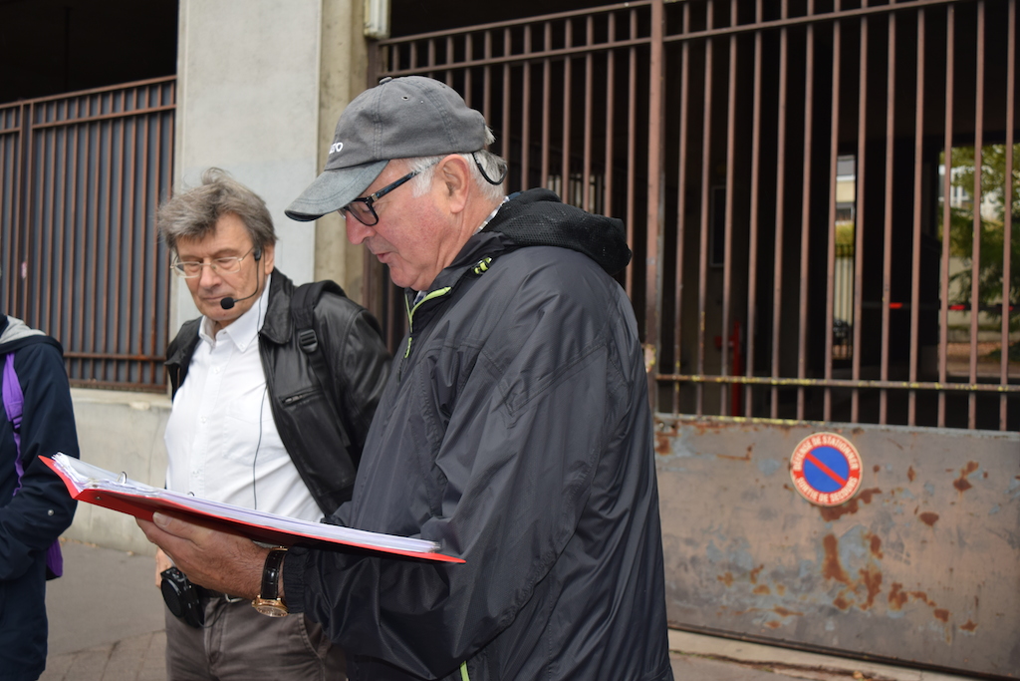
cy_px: 340
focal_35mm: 40
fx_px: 1148
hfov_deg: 47.9
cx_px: 510
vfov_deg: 33.0
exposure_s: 1/125
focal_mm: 27
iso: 200
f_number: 5.6
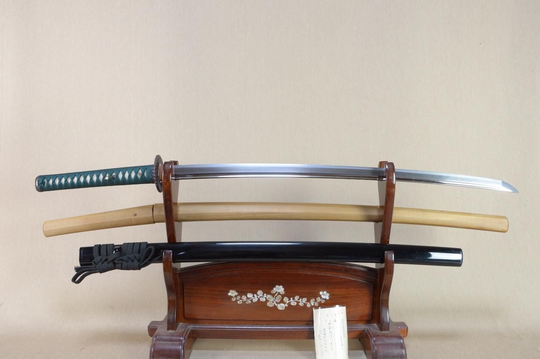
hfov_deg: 62.0
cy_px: 180
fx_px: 450
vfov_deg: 43.5
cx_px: 270
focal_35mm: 30
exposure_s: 1/1.6
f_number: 11
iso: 400
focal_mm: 20
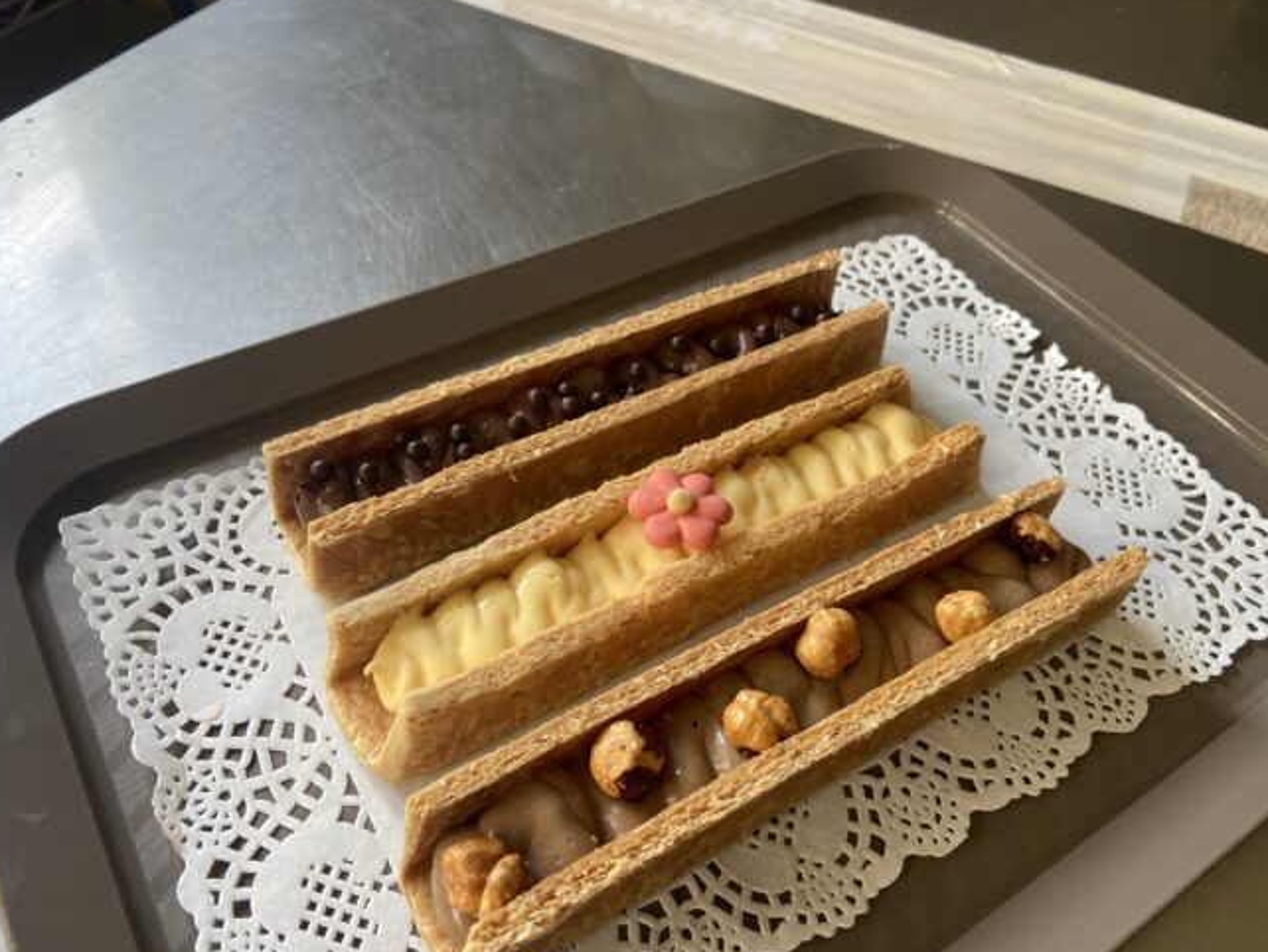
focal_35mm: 27
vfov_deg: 51.4
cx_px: 637
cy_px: 486
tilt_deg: -51.6
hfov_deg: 65.3
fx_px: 989
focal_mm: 4.25
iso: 125
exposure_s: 1/109
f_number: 1.8
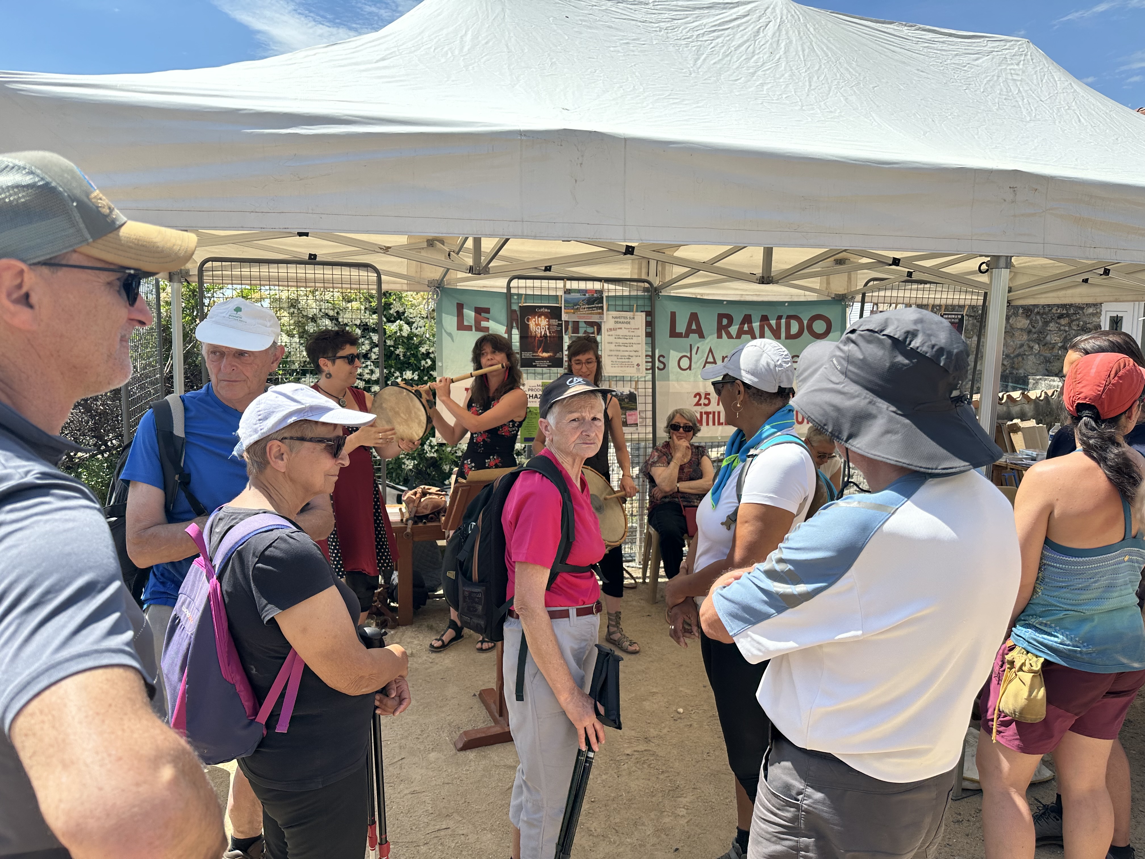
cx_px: 572
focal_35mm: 24
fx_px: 794
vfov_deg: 56.8
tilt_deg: -6.8
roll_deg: -0.4
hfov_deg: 71.6
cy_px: 430
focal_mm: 6.86
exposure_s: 1/2252
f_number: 1.78
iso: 80
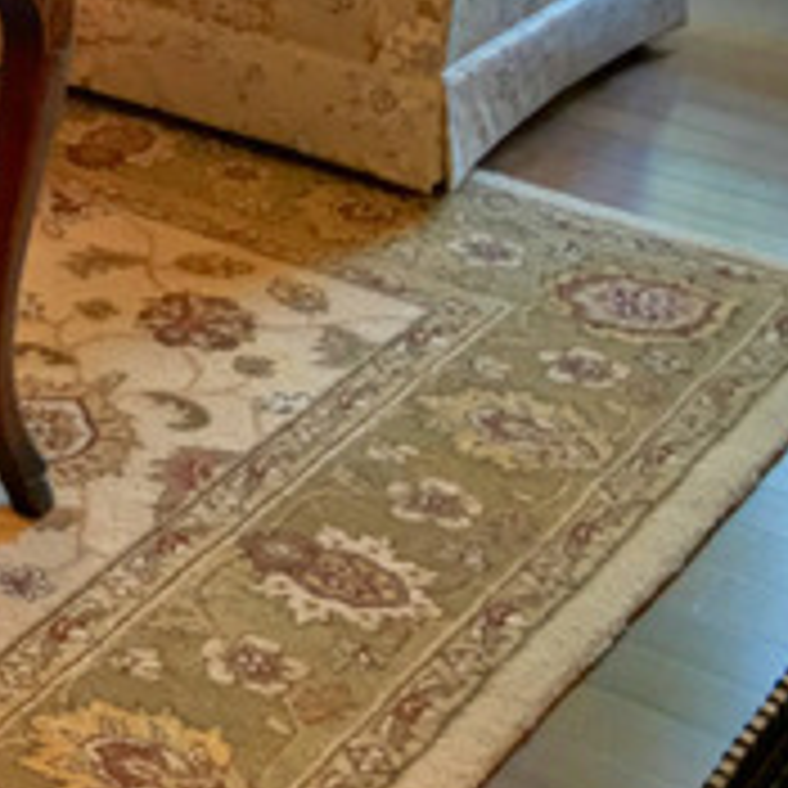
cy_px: -194
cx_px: -495
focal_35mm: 94
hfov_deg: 16.4
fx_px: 2421
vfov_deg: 17.5
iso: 32
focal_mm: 4.15
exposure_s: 1/30
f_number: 2.2
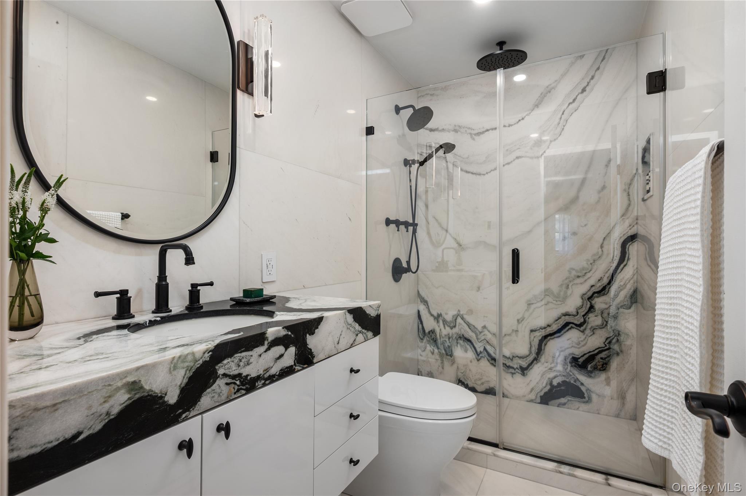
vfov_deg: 68.8
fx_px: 362
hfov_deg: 91.6
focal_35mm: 18
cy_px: 248
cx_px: 373
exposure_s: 1/6
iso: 400
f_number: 8
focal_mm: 17.5
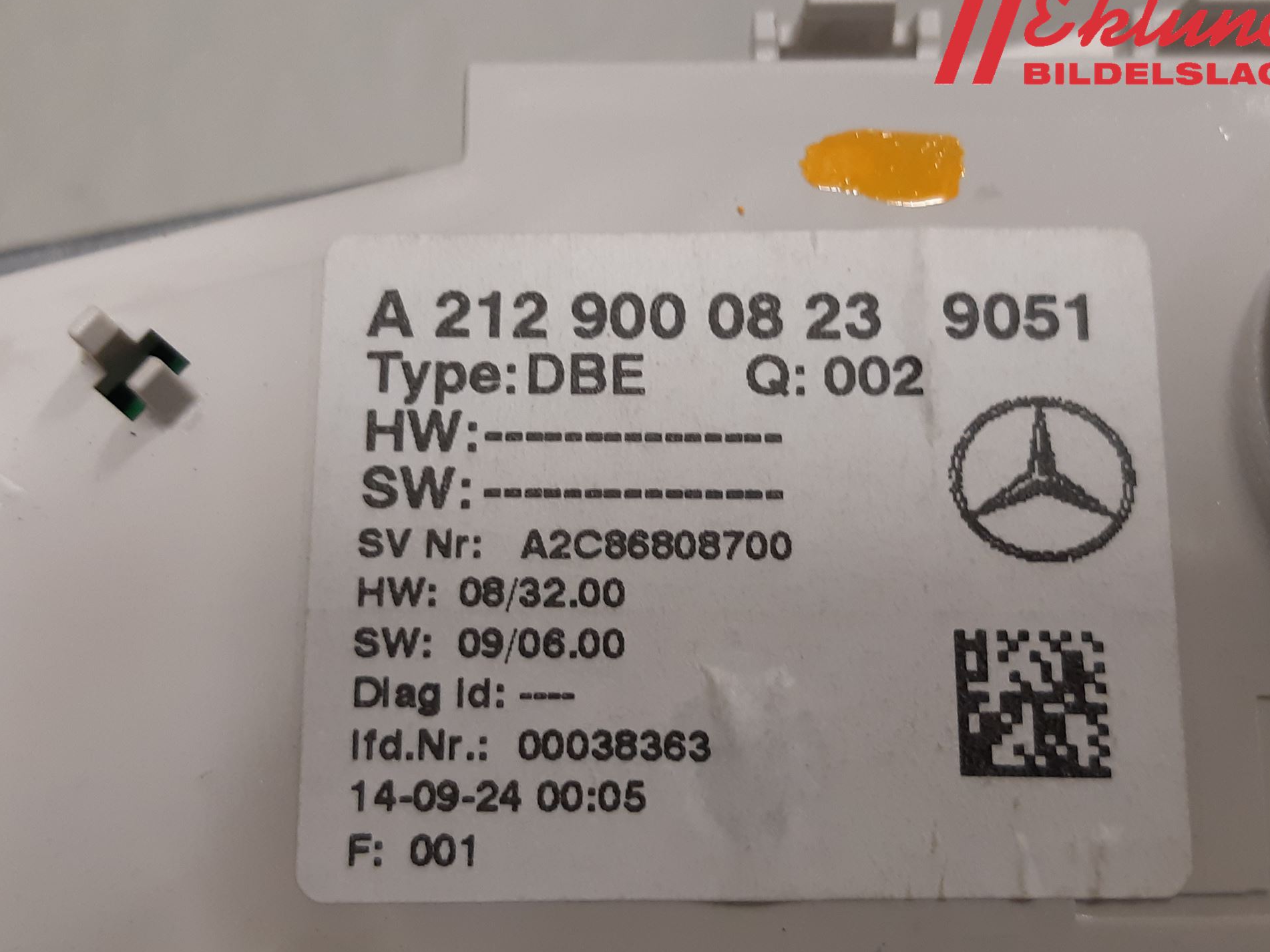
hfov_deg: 63.4
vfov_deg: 49.7
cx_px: 660
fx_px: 1027
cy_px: 484
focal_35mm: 28
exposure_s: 1/50
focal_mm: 3.93
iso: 125
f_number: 1.7
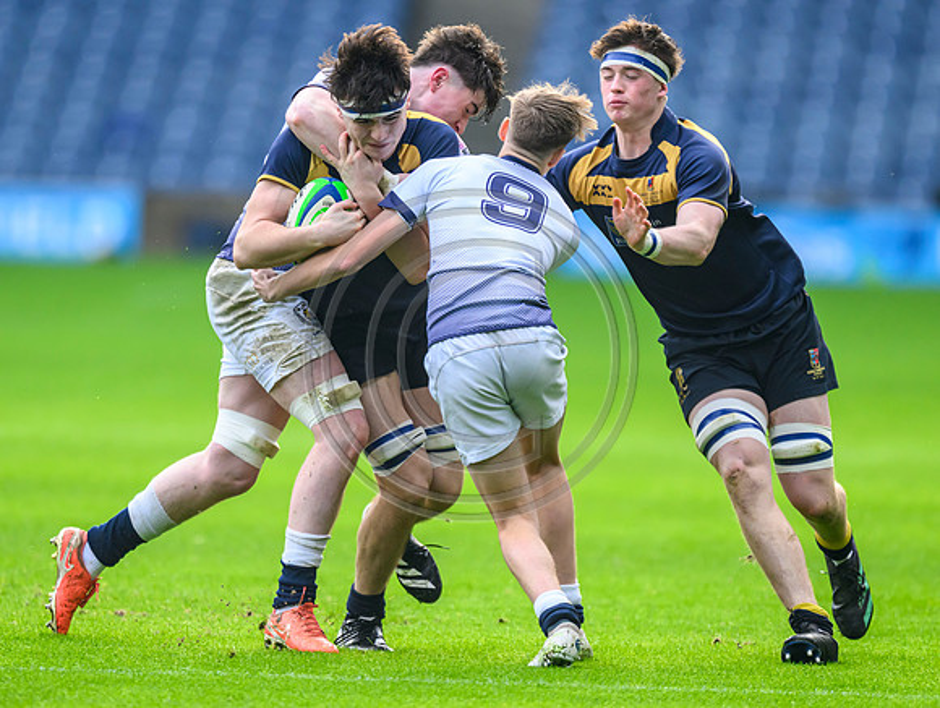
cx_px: 383
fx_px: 17320
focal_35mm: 637
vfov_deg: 2.3
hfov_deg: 3.1
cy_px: 371
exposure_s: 1/1250
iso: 2000
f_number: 4
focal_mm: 560
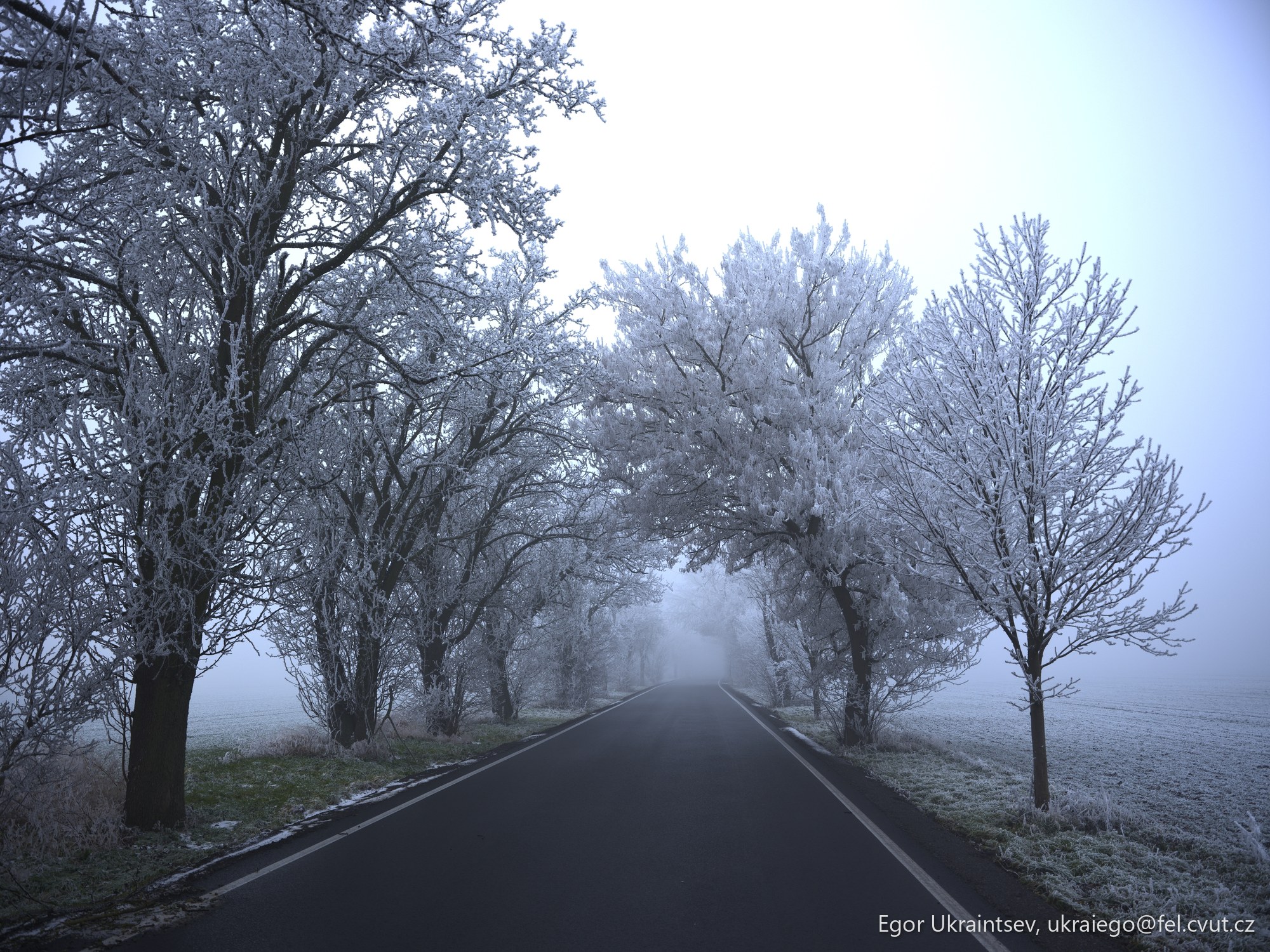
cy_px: 476
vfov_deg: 49.7
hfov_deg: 63.4
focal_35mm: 28
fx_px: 1027
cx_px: 635
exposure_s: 1/75
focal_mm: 35
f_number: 5.6
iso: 100
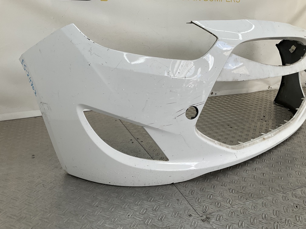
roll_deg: -2.3
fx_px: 256
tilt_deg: -18.5
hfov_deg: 61.7
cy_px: 114
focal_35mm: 29
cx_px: 153
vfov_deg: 48.2
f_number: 1.8
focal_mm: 3
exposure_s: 1/272
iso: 16
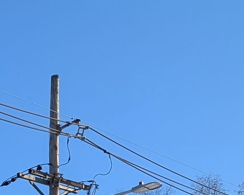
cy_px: 332
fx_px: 765
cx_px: -213
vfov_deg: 13.3
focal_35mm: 106
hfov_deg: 15.3
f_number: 1.68
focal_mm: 6.9
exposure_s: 1/1212
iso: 19
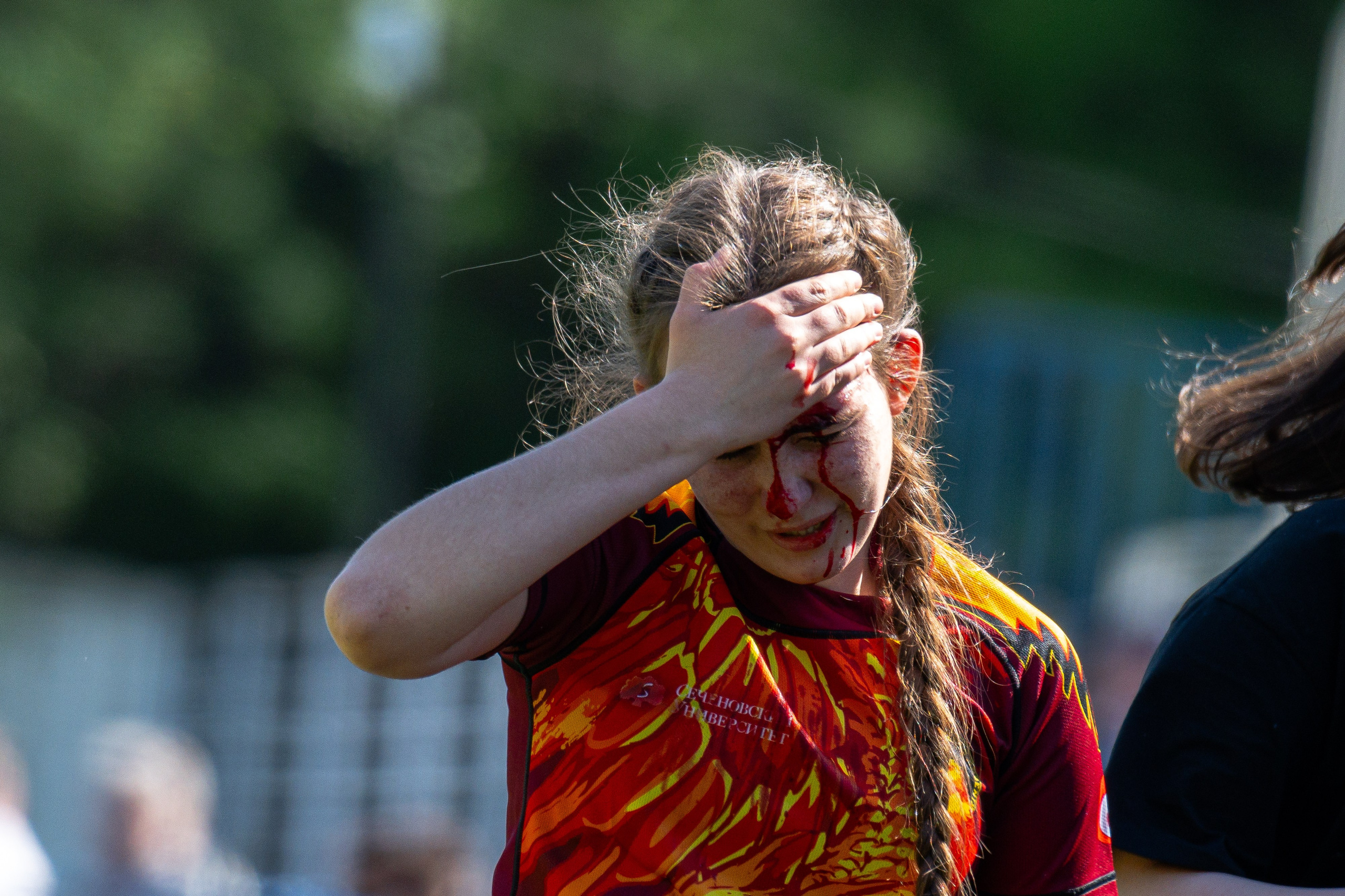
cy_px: 387
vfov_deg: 1.6
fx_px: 32533
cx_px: 662
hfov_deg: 2.4
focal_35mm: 871
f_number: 5.6
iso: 500
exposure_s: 1/800
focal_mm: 420
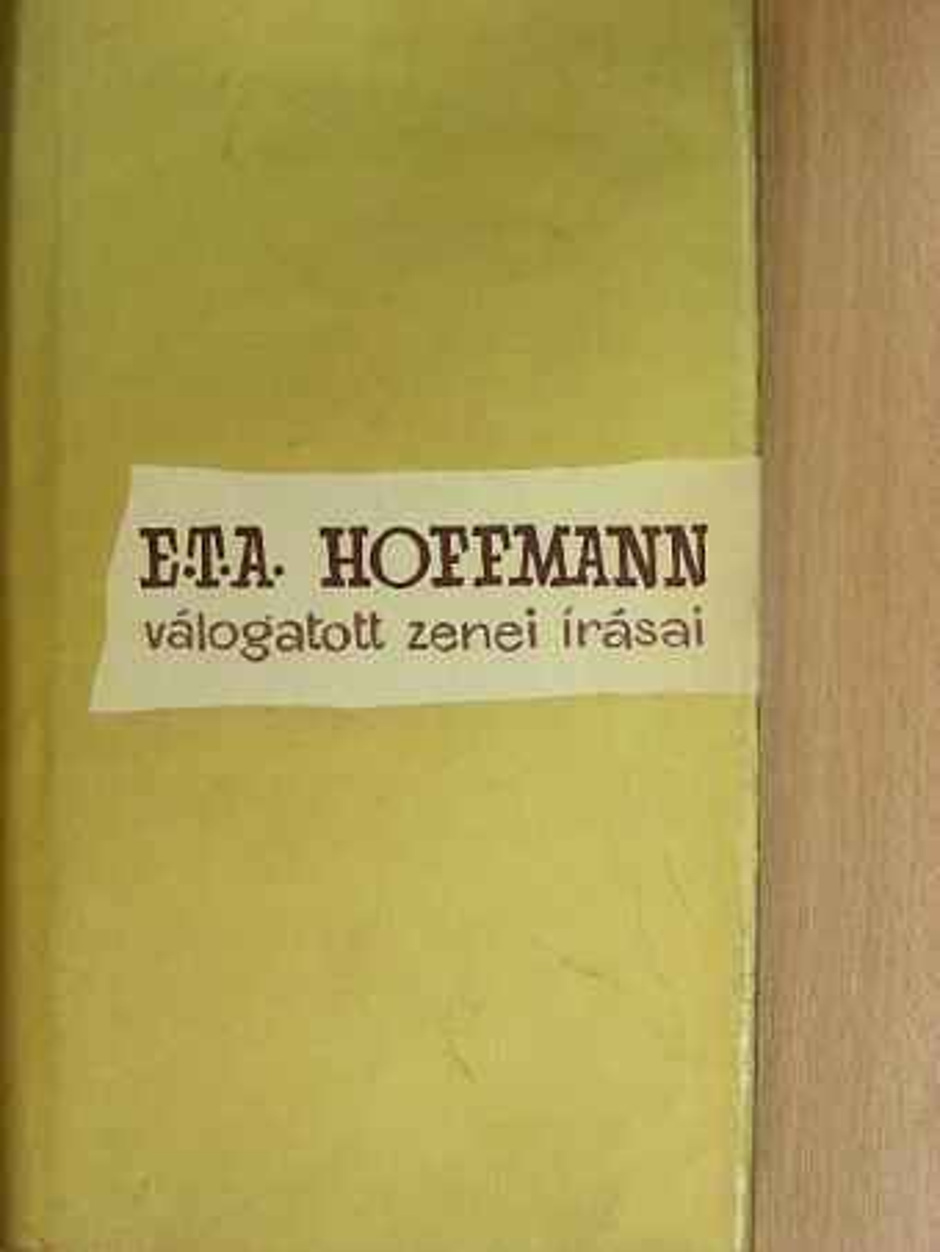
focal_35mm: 63
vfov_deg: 30.7
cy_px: 626
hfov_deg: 23.3
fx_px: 2280
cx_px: 470
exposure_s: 1/28.5
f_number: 3.5
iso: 200
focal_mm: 10.5
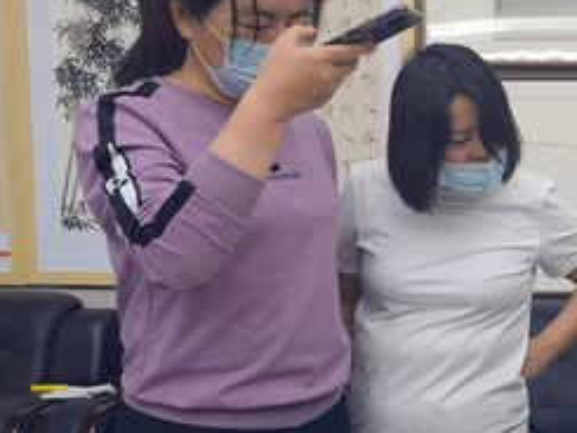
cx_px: 582
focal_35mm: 55
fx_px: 917
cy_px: 281
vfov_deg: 26.5
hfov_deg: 32.1
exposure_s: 1/50
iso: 125
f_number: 1.9
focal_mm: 6.67
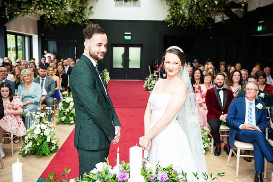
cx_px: 136
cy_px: 91
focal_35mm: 40
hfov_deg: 48.4
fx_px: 303
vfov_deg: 33.4
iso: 400
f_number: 3.5
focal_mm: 40
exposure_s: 1/200
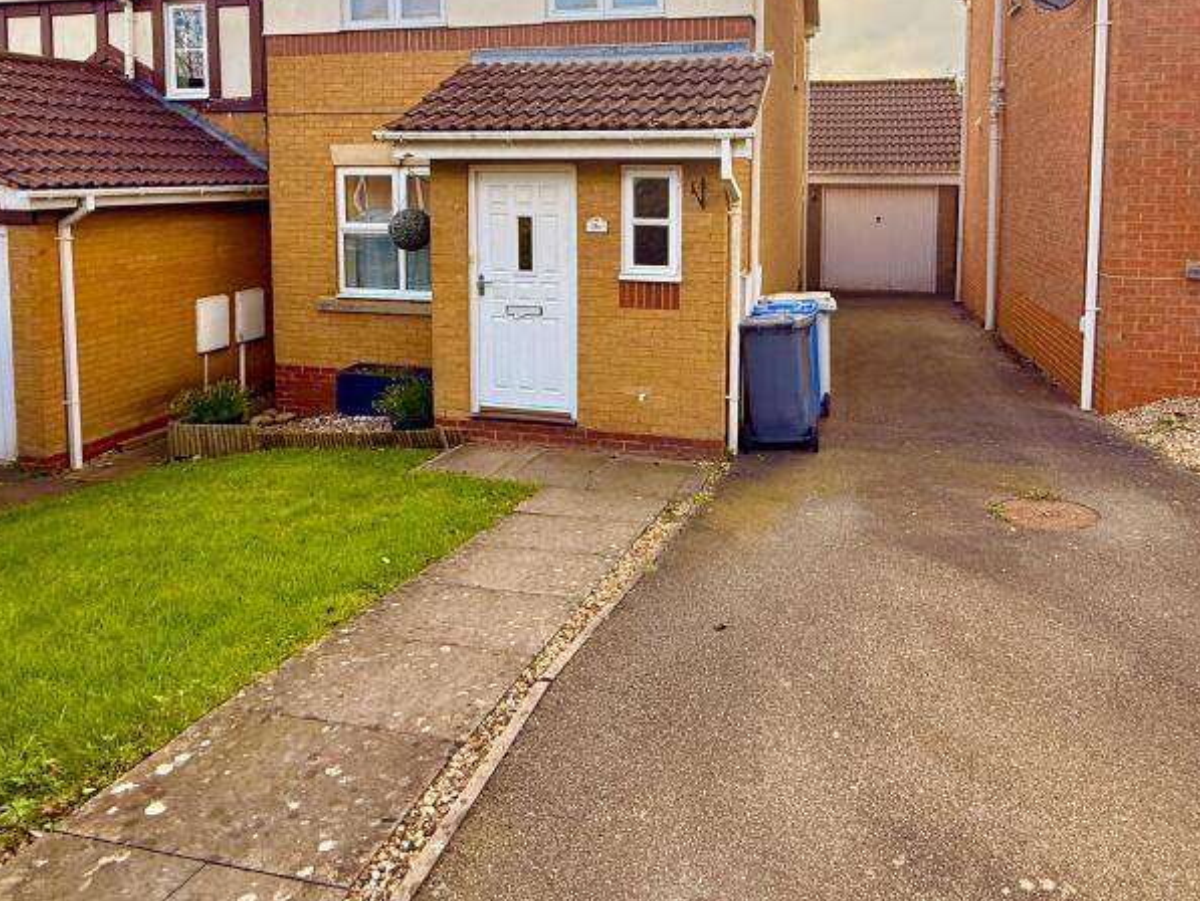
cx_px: 661
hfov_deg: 71.4
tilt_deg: -1.7
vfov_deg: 54.3
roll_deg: -1.1
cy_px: 229
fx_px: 832
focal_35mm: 24
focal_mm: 2.22
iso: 64
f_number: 2.2
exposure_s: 1/324
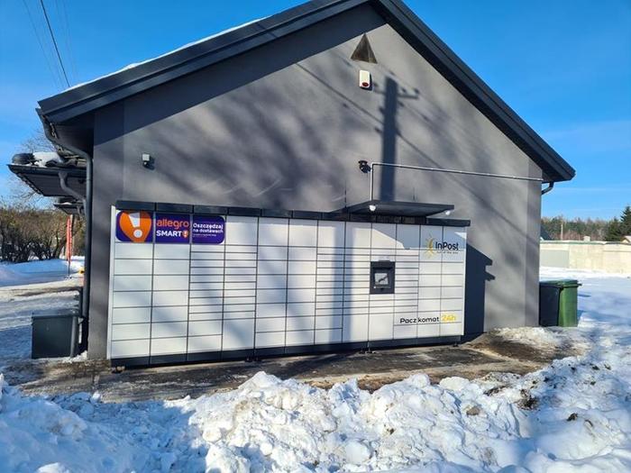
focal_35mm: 26
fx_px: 474
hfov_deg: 67.3
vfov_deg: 53.1
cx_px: 316
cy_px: 236
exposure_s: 1/2392
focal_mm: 5.4
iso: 50
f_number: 1.8
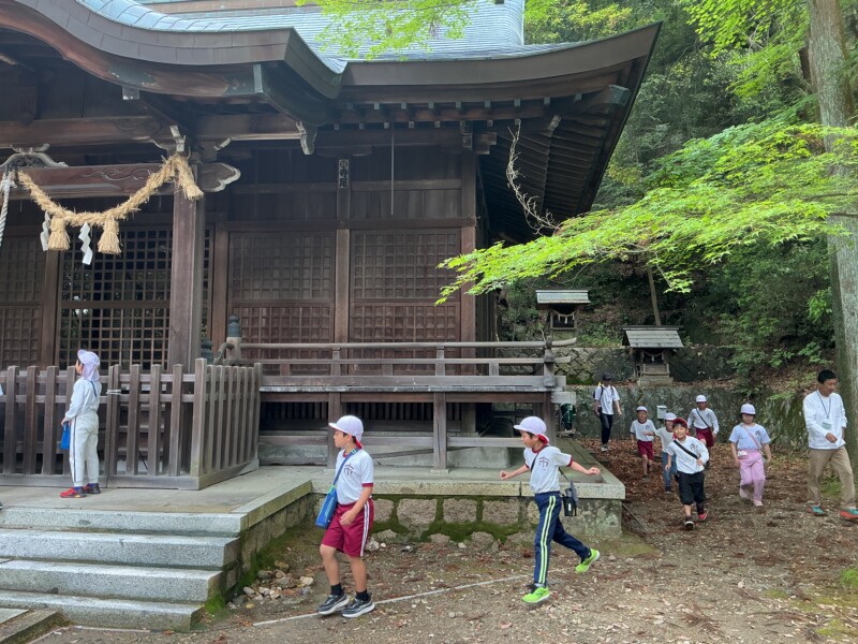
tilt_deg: +5.6
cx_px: 429
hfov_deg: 61.7
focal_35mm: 29
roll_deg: -0.6
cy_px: 322
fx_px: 719
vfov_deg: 48.2
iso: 50
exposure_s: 1/120
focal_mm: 3
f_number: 1.8
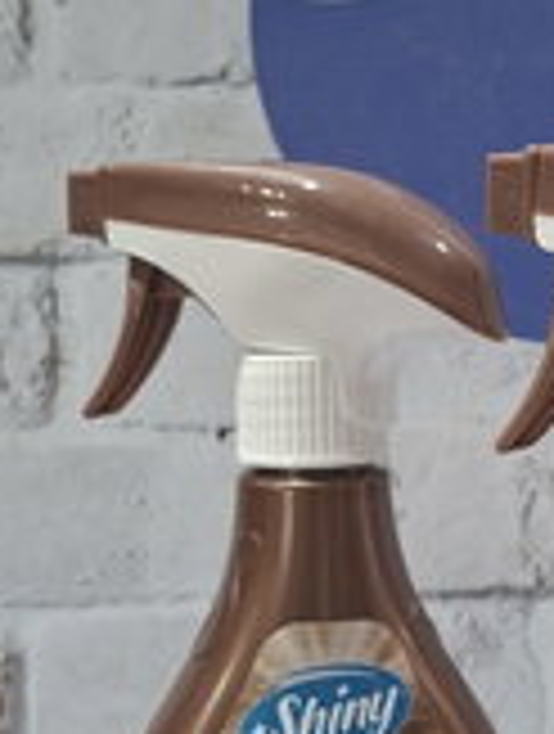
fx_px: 1594
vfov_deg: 25.8
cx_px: 509
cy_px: 480
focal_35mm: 75
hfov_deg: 19.3
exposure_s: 1/30
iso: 320
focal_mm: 5.54
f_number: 1.8
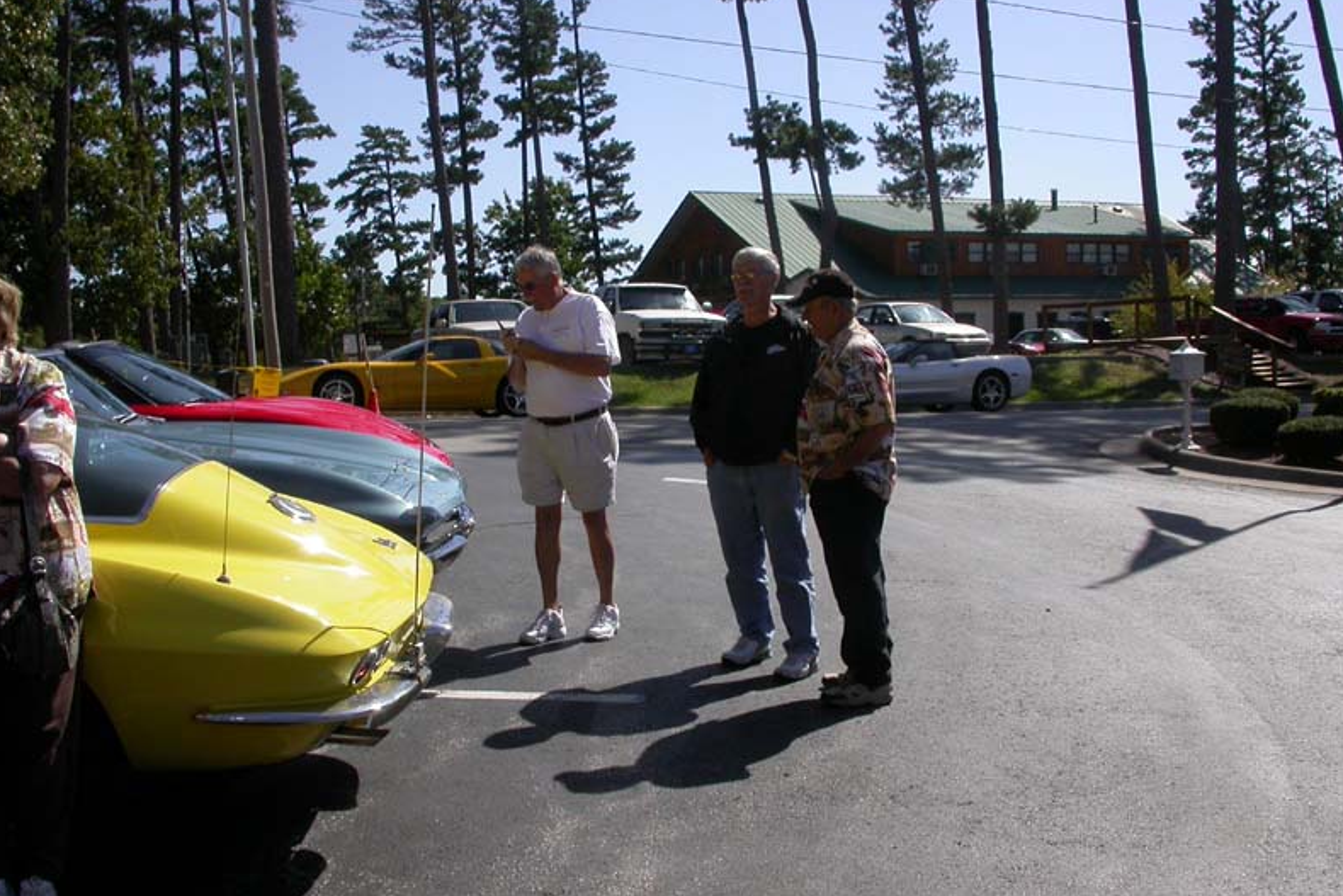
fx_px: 1492
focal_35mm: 40
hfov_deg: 48.5
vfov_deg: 33.4
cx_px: 672
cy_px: 432
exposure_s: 1/378
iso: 100
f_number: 7.5
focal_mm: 7.85
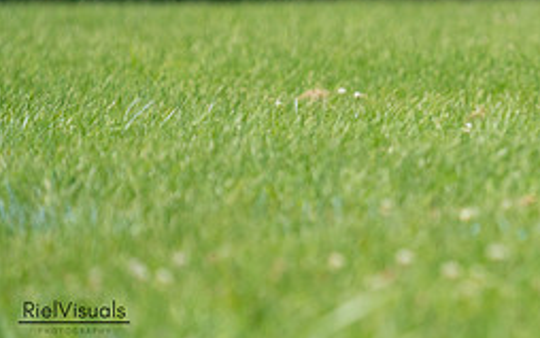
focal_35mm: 881
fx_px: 12971
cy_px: -63
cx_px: 610
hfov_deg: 2.4
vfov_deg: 1.5
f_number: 6.3
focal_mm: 379
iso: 1250
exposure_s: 1/4000
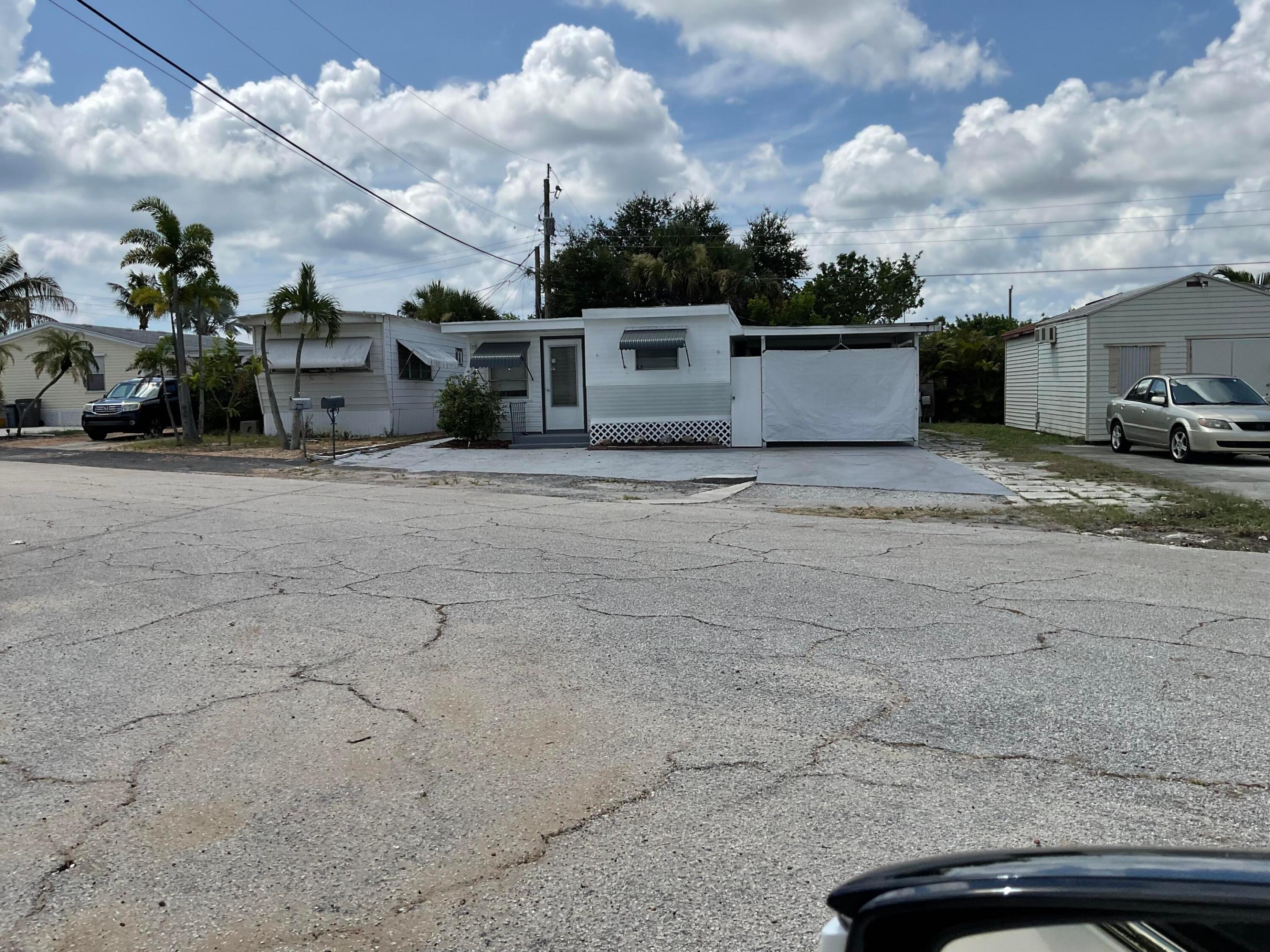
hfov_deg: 61.7
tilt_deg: -3.3
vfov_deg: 48.2
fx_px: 1064
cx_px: 635
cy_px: 476
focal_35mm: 29
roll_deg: +1.6
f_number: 1.8
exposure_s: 1/3534
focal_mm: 3
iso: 16
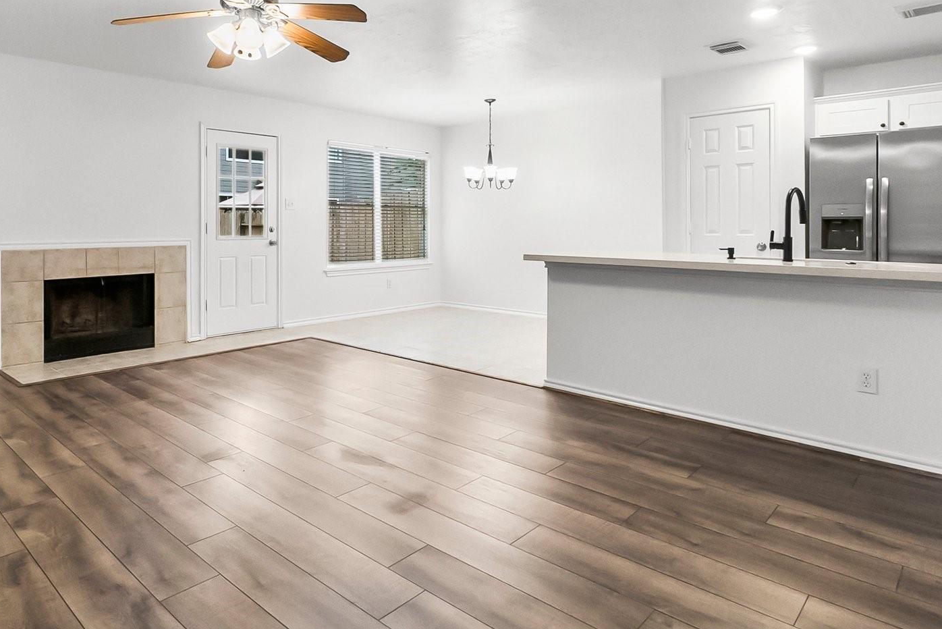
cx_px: 402
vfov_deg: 55.8
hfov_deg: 78.1
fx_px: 576
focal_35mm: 22
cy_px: 199
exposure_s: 1/30
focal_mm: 10
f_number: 7.1
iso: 3200
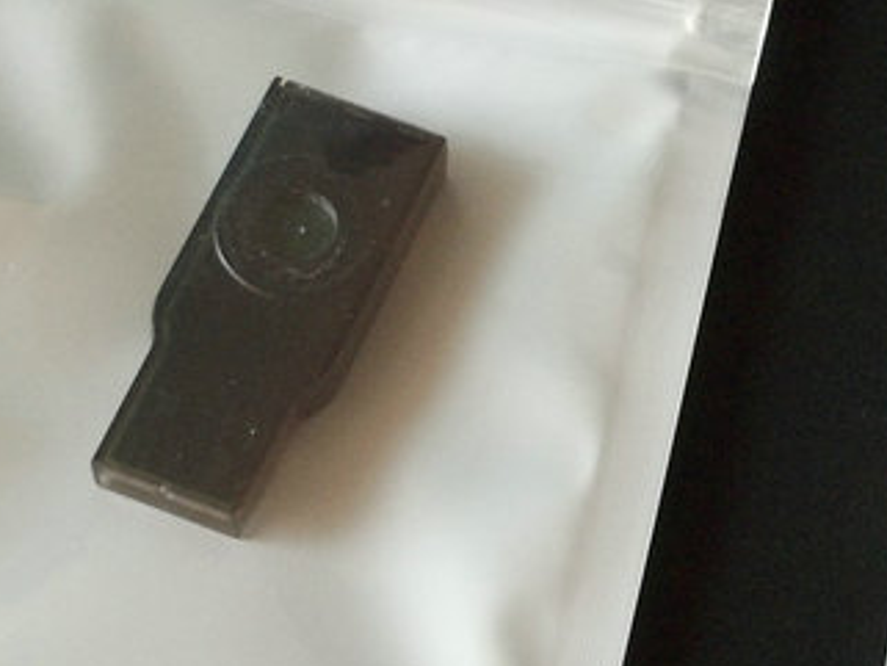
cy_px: 415
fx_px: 2871
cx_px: 741
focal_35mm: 112
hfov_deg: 17.4
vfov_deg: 13.2
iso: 160
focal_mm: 6.5
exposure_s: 1/20
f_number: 3.1
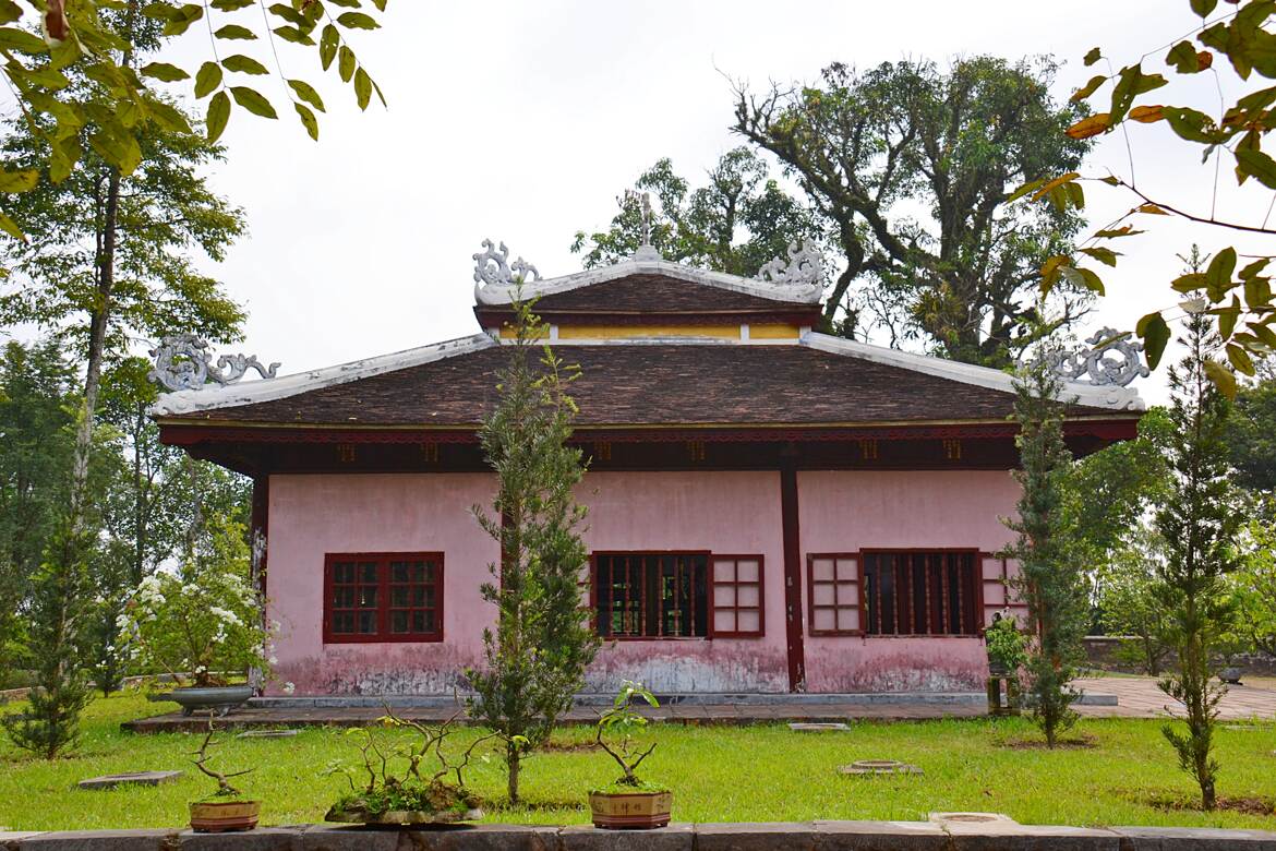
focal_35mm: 45
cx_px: 638
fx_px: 1595
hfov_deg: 43.6
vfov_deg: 29.9
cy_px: 426
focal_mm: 30
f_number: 7.1
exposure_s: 1/200
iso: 100
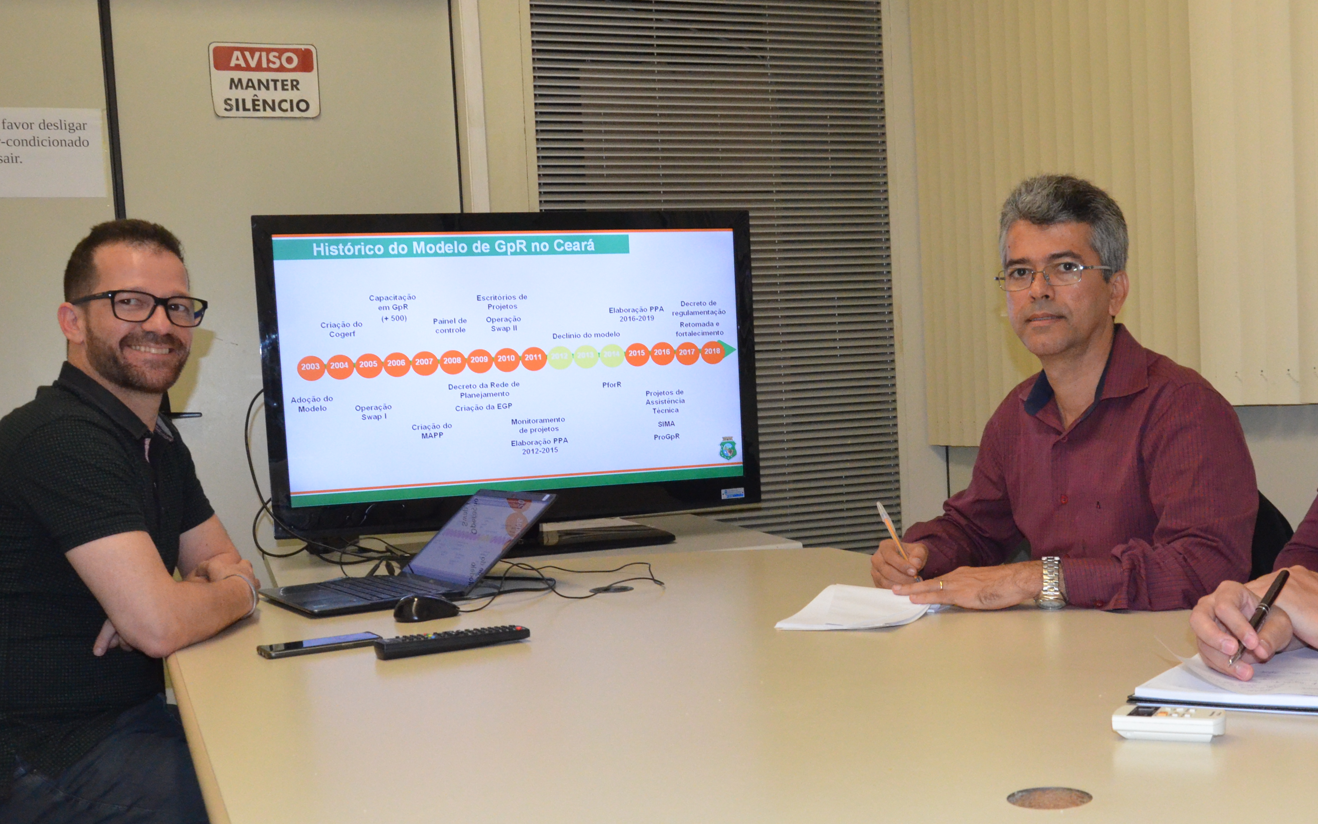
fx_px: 1533
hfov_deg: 46.2
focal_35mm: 43
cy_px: 503
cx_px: 801
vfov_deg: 30.0
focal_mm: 21
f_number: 7.1
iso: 3200
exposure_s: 1/125
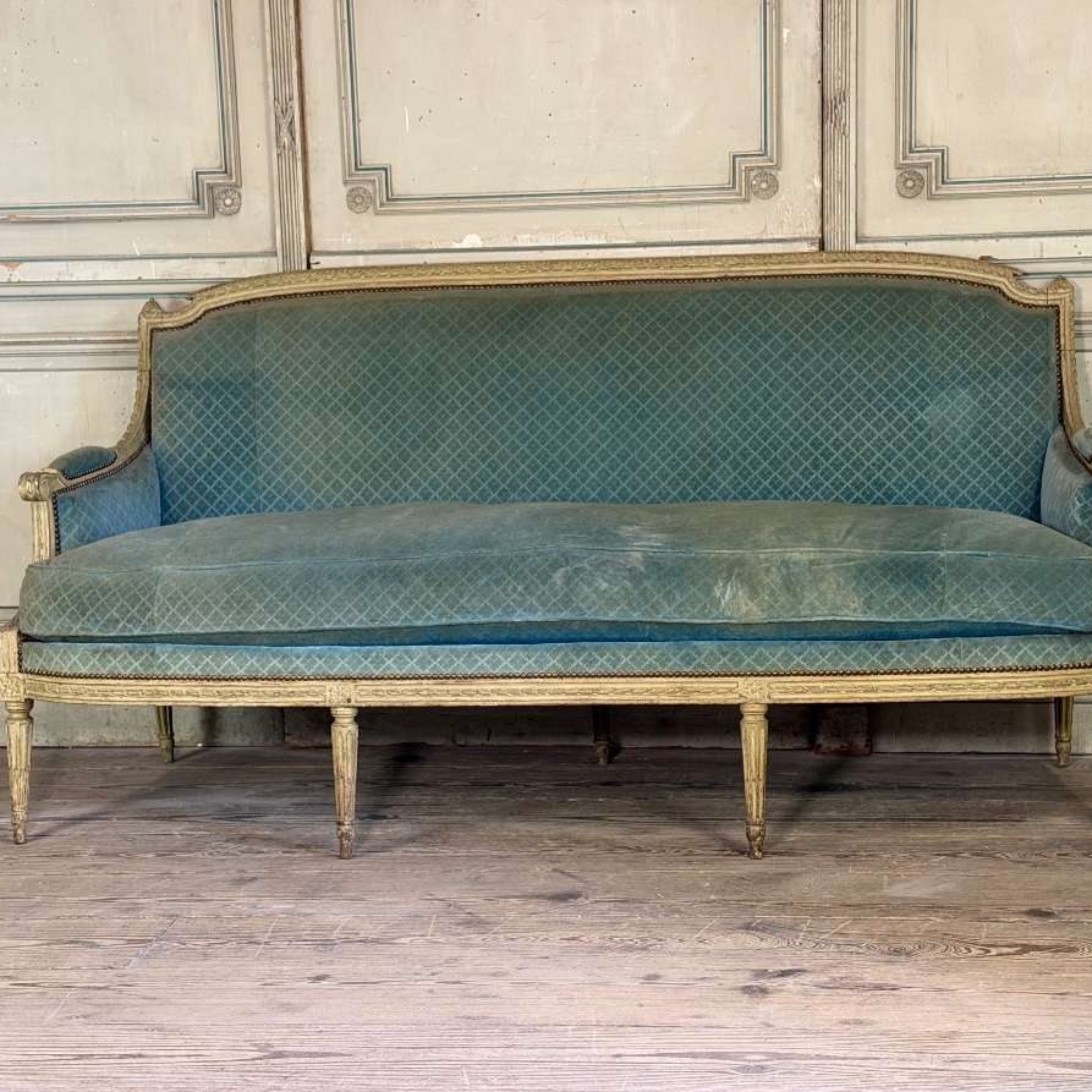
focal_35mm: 57
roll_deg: +2.4
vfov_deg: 30.0
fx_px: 2034
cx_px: 587
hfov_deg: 30.0
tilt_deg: -7.8
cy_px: 549
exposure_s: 1/50
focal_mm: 6.76
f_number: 1.78
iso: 160
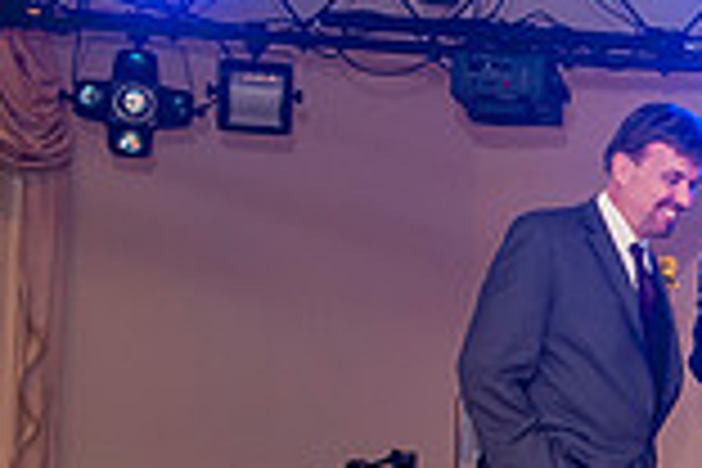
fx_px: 2320
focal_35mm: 119
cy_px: 410
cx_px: 1246
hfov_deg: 15.0
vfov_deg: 11.5
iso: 1000
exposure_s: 1/160
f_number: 2.8
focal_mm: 32
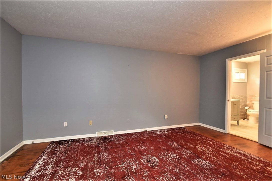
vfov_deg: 77.3
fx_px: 113
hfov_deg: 100.4
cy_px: 90
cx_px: 136
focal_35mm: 15
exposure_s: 1/4
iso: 200
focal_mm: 10
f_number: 8
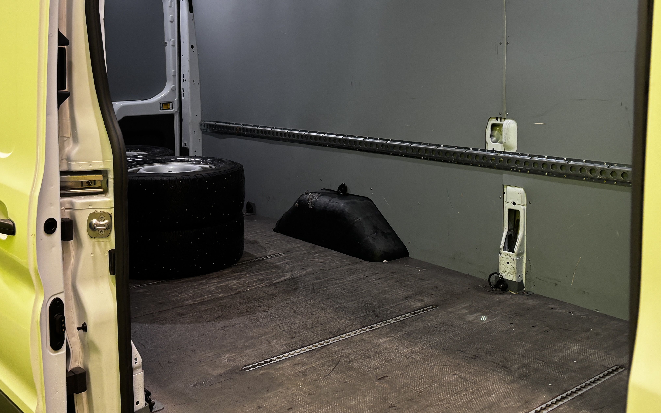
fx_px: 703
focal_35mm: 39
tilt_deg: -2.4
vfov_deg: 32.3
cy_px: 117
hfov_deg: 50.4
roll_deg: +0.8
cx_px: 310
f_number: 1.6
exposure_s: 1/50
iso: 80
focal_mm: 5.96
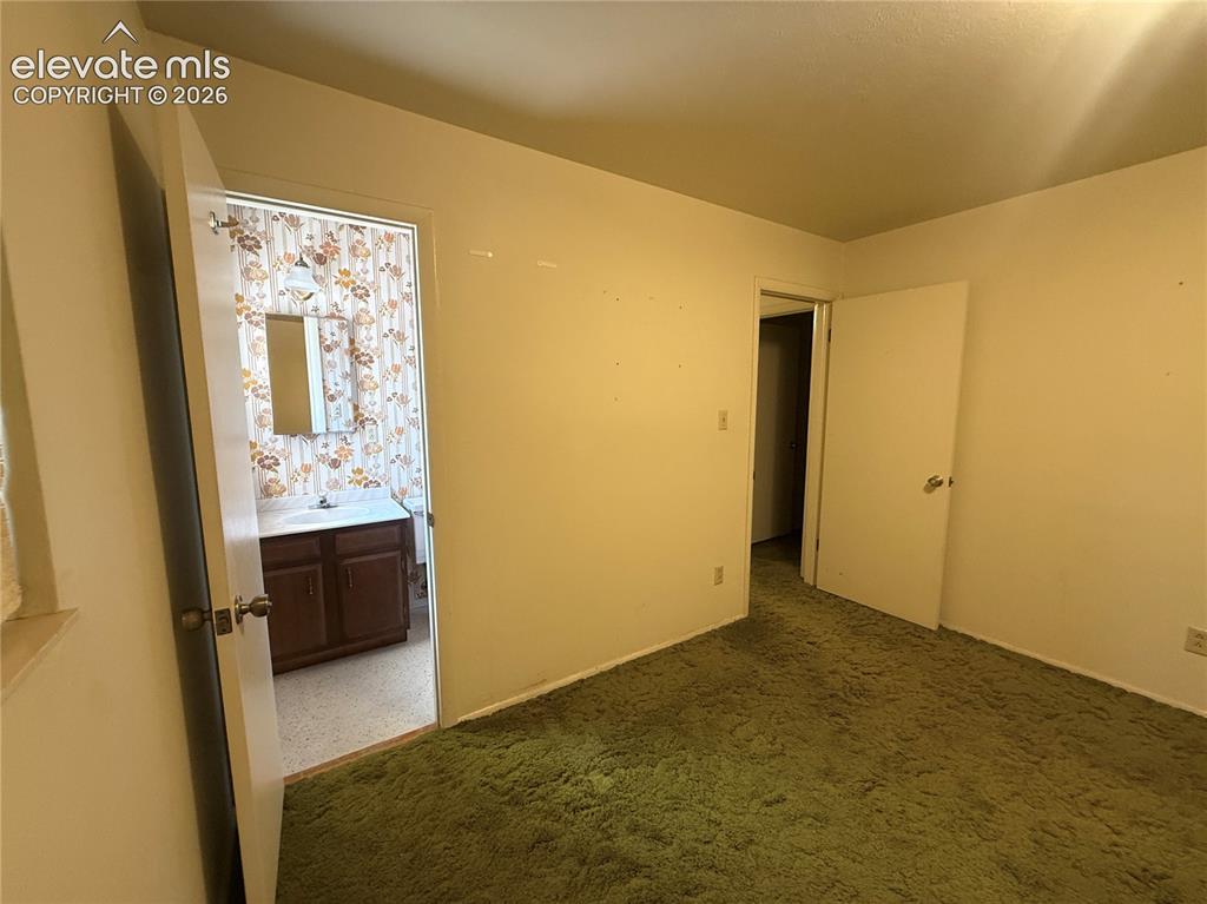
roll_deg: -0.2
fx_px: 488
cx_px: 604
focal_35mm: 14
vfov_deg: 85.6
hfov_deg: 102.1
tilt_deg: -6.6
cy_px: 452
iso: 320
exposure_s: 1/60
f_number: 2.2
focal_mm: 2.22
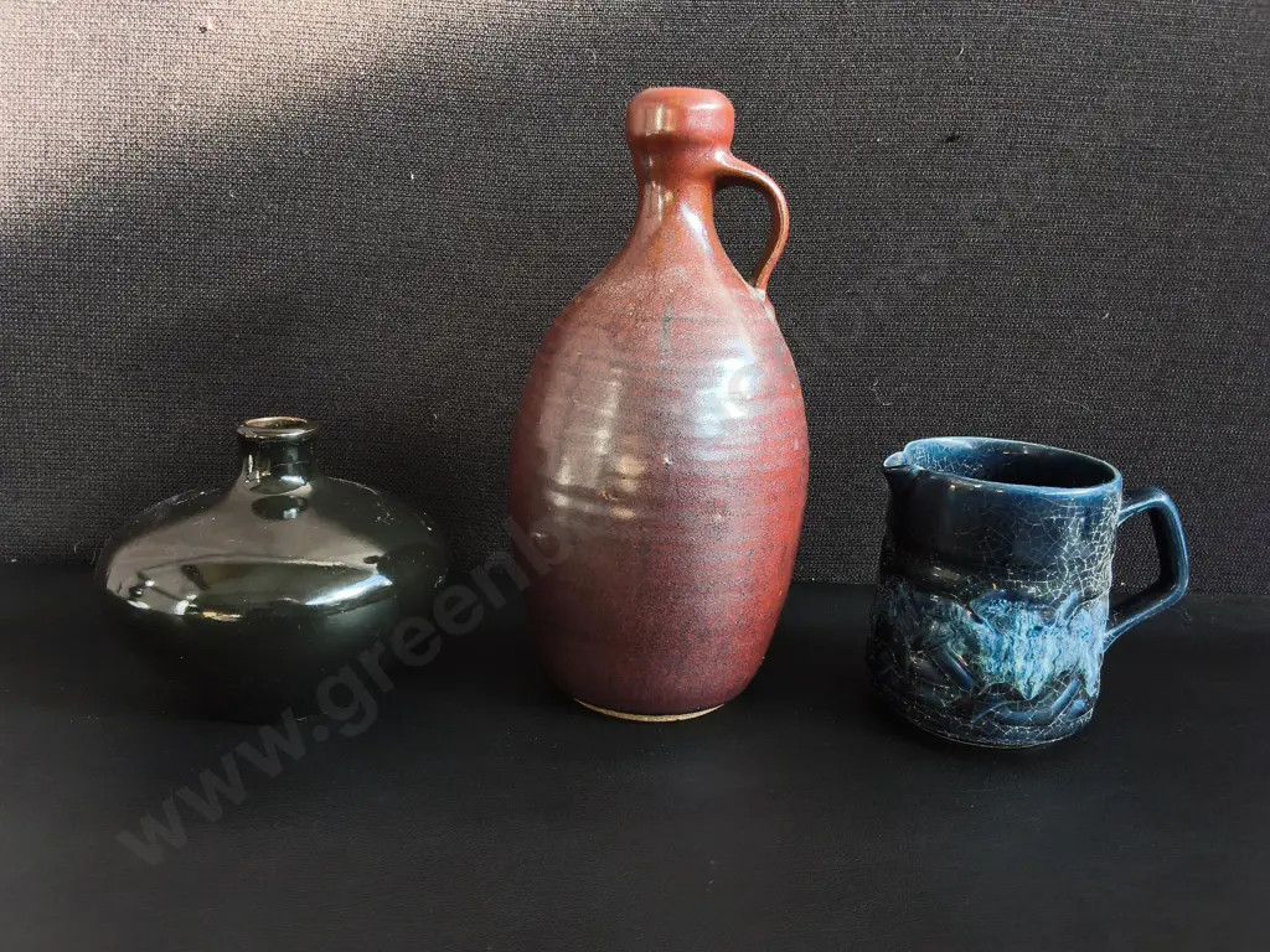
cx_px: 635
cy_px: 476
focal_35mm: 27
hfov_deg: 65.3
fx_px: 991
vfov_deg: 51.4
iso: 64
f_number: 2
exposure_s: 1/120
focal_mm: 2.87
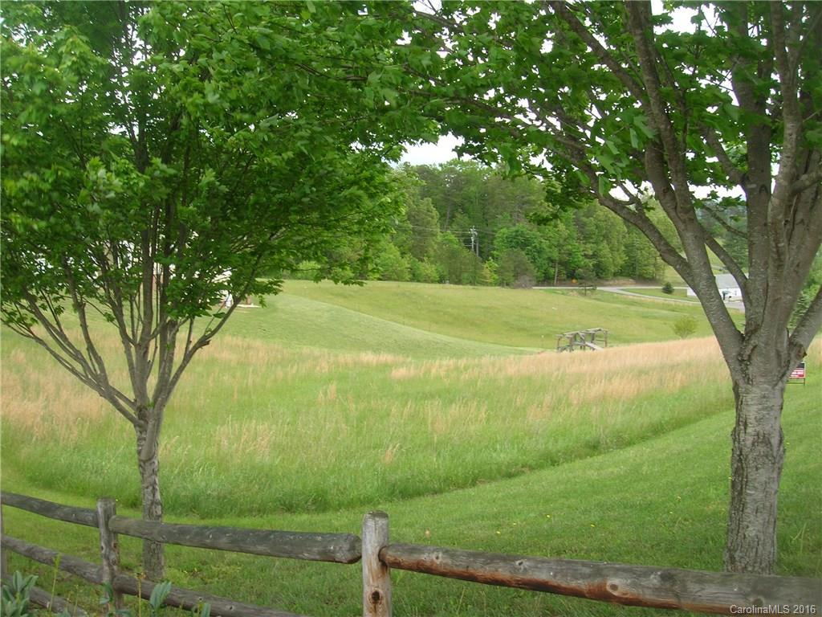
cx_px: 411
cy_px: 308
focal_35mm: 34
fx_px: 807
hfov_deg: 54.0
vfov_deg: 41.8
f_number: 4.9
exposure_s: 1/74.3
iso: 50
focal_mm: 5.7
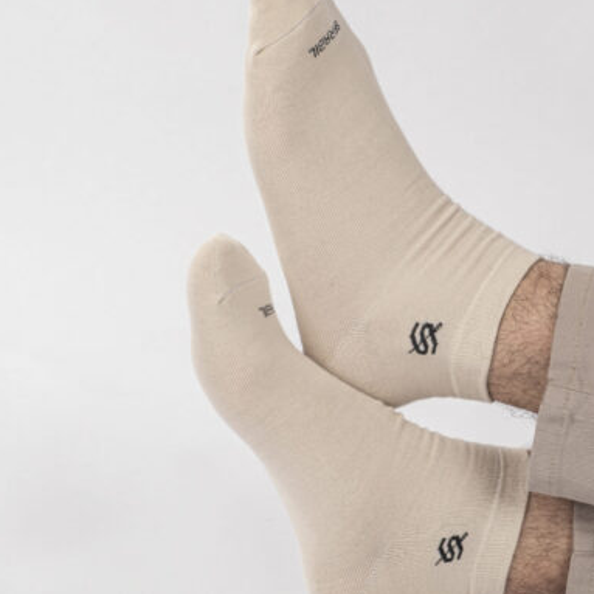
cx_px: 414
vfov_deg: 12.9
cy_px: 297
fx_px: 2621
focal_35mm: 135
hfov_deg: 12.9
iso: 80
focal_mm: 50.5
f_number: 11
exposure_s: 1/125
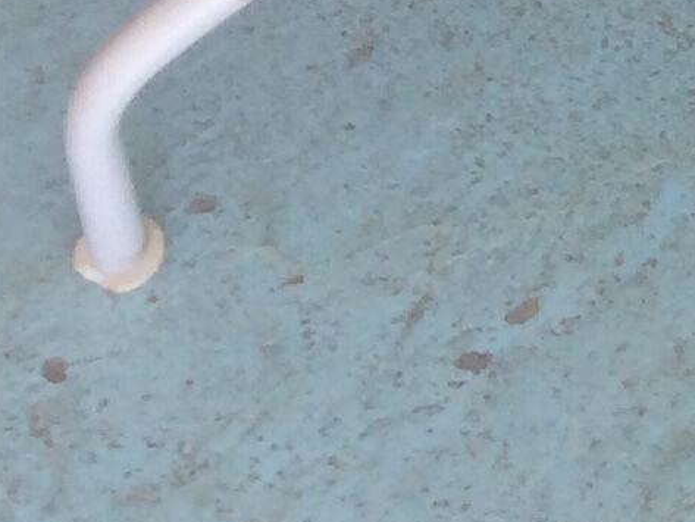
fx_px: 4017
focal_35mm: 200
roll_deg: -0.6
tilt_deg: -34.9
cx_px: 1378
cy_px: -1150
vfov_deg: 6.6
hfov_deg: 9.3
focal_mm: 4.15
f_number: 2.2
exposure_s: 1/100
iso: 50
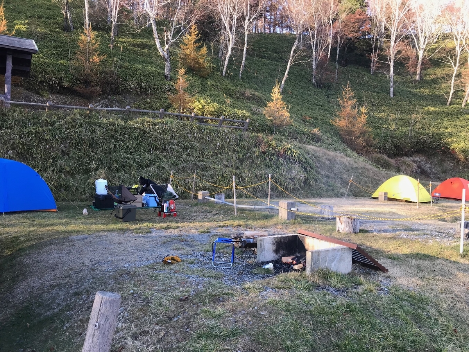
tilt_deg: -0.5
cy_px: 176
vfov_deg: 49.7
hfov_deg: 63.4
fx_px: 379
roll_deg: -1.8
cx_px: 234
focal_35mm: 28
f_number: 1.8
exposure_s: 1/145
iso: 20
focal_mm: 3.99
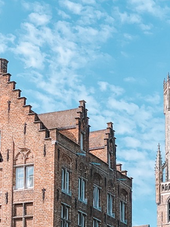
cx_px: 80
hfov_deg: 13.0
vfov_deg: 16.9
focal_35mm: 114
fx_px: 746
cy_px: 232
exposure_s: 1/950
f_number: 2
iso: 20
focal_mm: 6
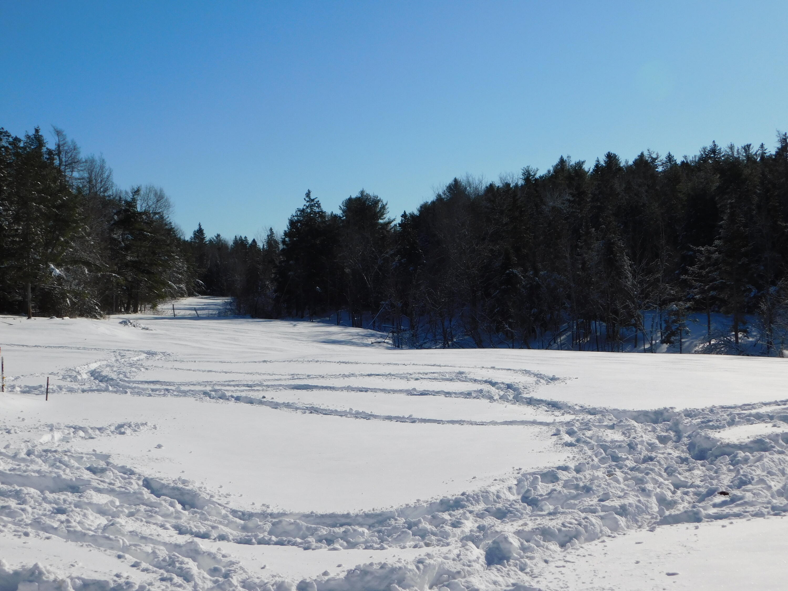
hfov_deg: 42.1
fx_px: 1024
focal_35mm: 45
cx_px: 394
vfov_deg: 32.2
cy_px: 296
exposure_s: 1/800
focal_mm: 8
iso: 125
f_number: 7.4
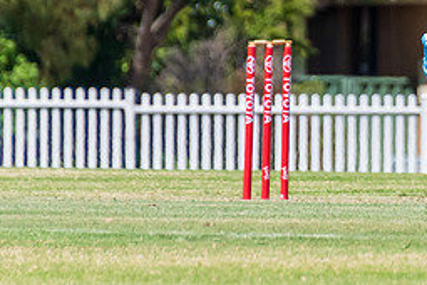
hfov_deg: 1.2
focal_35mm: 1732
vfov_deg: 0.8
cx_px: 403
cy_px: 10
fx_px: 20542
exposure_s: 1/2500
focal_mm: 400
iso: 400
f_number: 6.3
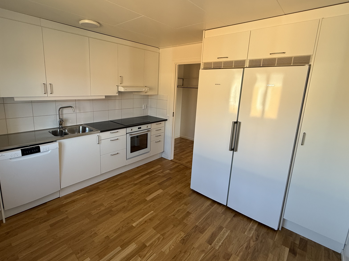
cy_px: 120
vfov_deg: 71.5
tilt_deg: -11.3
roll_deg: -2.2
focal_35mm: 18
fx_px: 181
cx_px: 160
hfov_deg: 87.6
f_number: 2.2
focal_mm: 2.22
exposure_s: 1/99
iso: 100
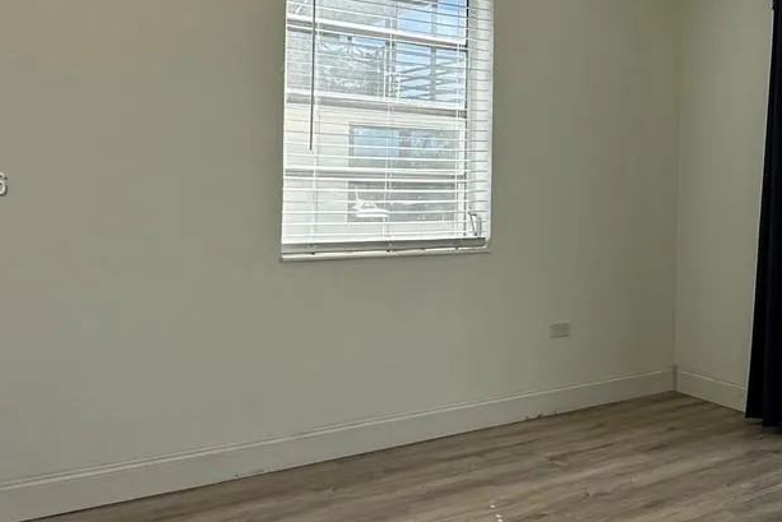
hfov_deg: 47.8
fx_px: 826
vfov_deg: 34.8
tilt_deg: -0.2
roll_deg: -1.6
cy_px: 186
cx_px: 630
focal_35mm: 38
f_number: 2.2
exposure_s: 1/527
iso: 40
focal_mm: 2.22
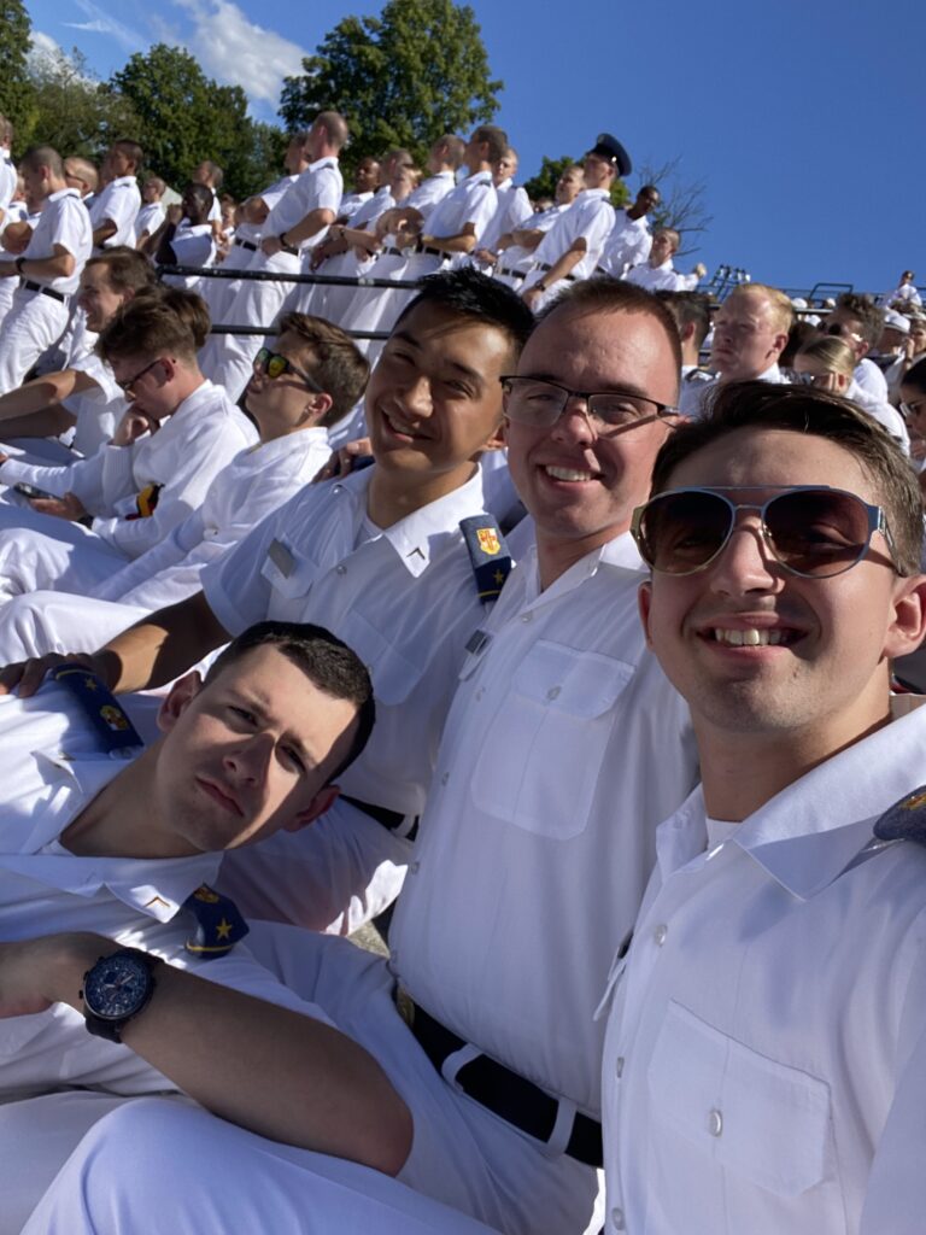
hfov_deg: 46.8
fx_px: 1070
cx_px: 463
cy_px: 618
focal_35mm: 30
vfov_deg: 60.0
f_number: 2.2
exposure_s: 1/1018
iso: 25
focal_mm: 2.71
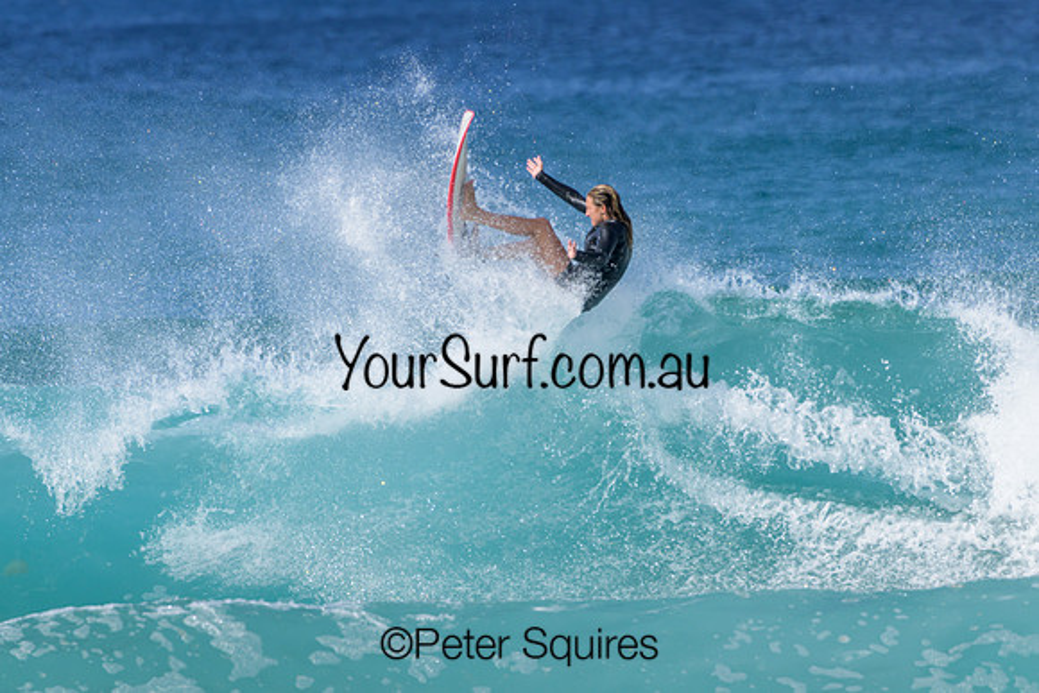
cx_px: 520
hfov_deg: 2.7
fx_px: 21650
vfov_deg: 1.8
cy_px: 346
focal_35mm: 750
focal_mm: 750
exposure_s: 1/2000
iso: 720
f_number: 11
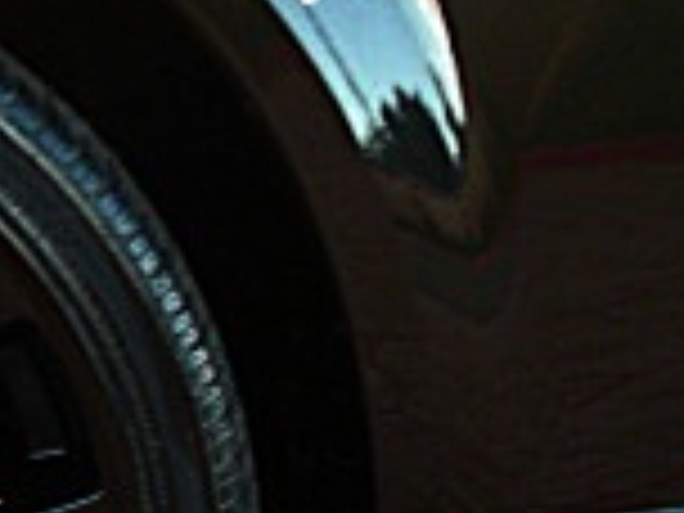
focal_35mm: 152
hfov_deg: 12.7
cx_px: -122
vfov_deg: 9.8
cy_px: 225
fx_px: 3003
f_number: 2.8
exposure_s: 1/60
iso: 200
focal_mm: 6.3
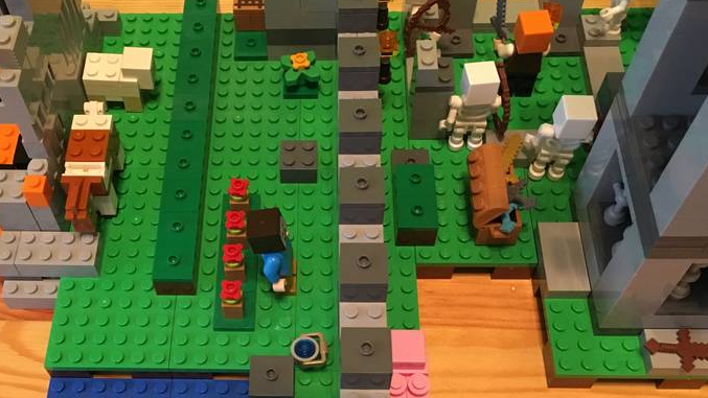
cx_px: 277
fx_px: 789
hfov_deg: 48.0
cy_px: 291
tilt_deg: -60.5
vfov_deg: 28.0
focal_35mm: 42
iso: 250
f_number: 2.2
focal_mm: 4.15
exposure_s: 1/17
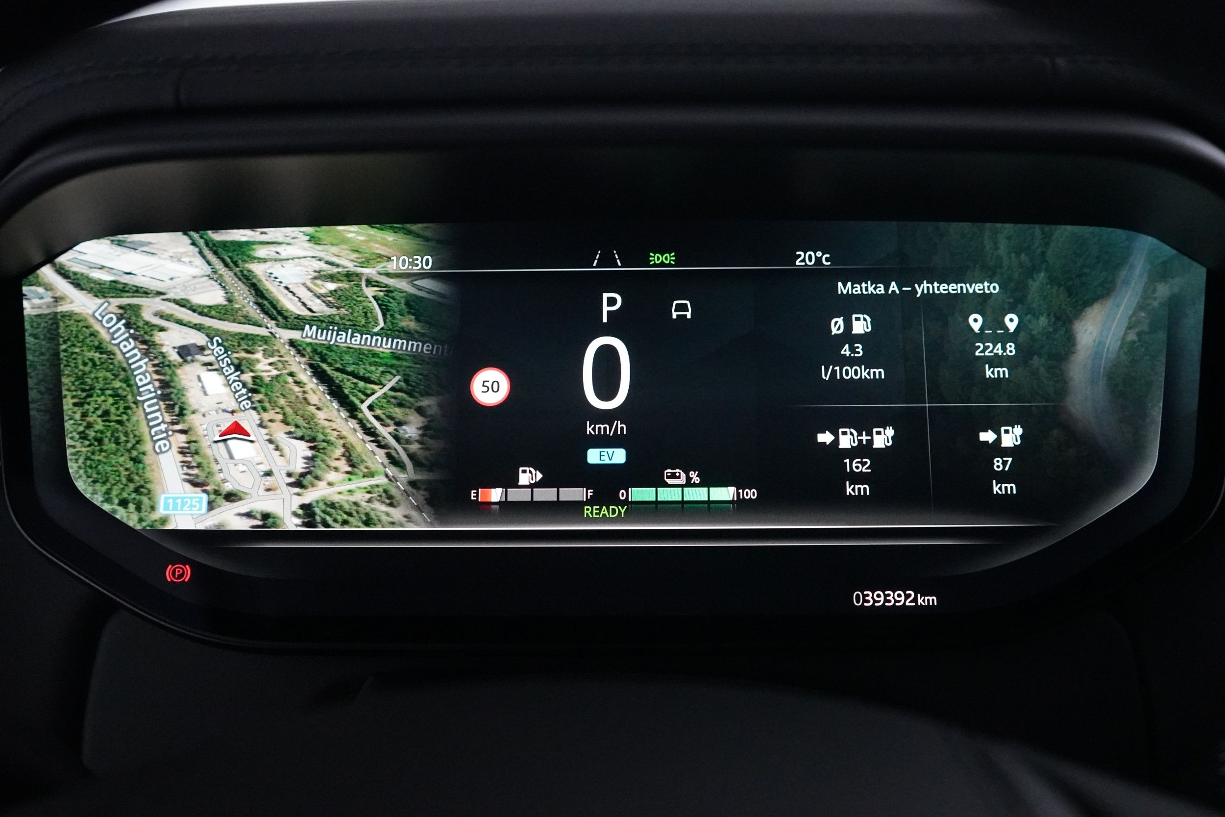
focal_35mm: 42
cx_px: 612
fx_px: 1429
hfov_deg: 46.4
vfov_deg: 31.9
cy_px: 408
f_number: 3.5
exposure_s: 1/60
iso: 6400
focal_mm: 28
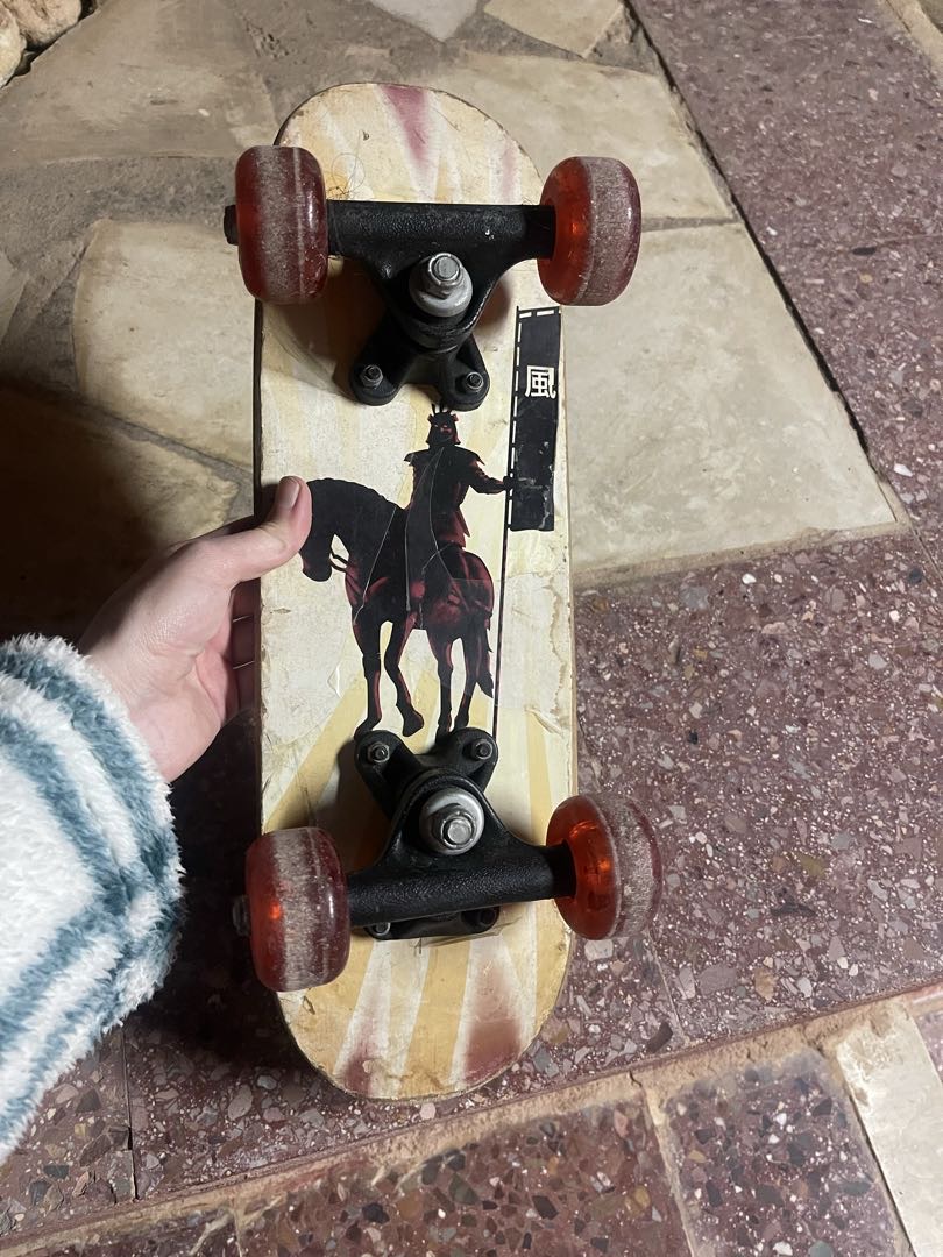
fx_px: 908
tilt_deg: -61.3
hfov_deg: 54.9
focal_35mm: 25
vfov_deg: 69.4
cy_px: 628
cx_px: 472
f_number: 1.6
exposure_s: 1/33
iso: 500
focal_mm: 5.1
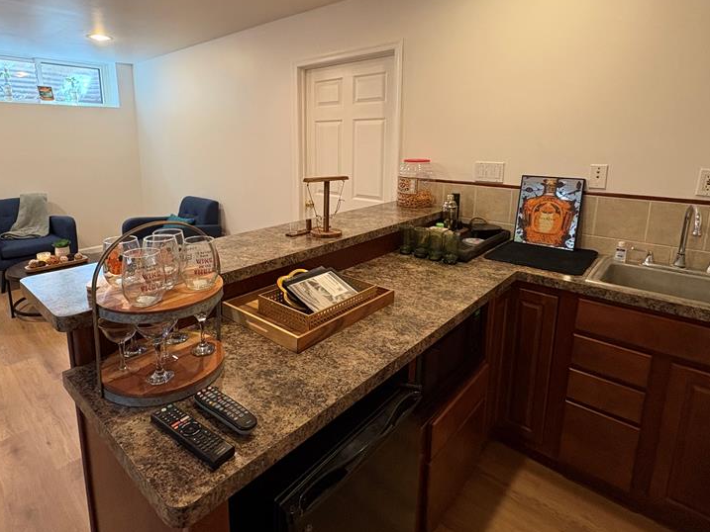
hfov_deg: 81.5
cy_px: 212
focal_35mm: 20
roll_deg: +0.3
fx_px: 410
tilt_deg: -10.8
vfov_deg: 65.3
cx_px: 321
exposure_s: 1/60
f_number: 2.2
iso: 320
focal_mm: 2.22
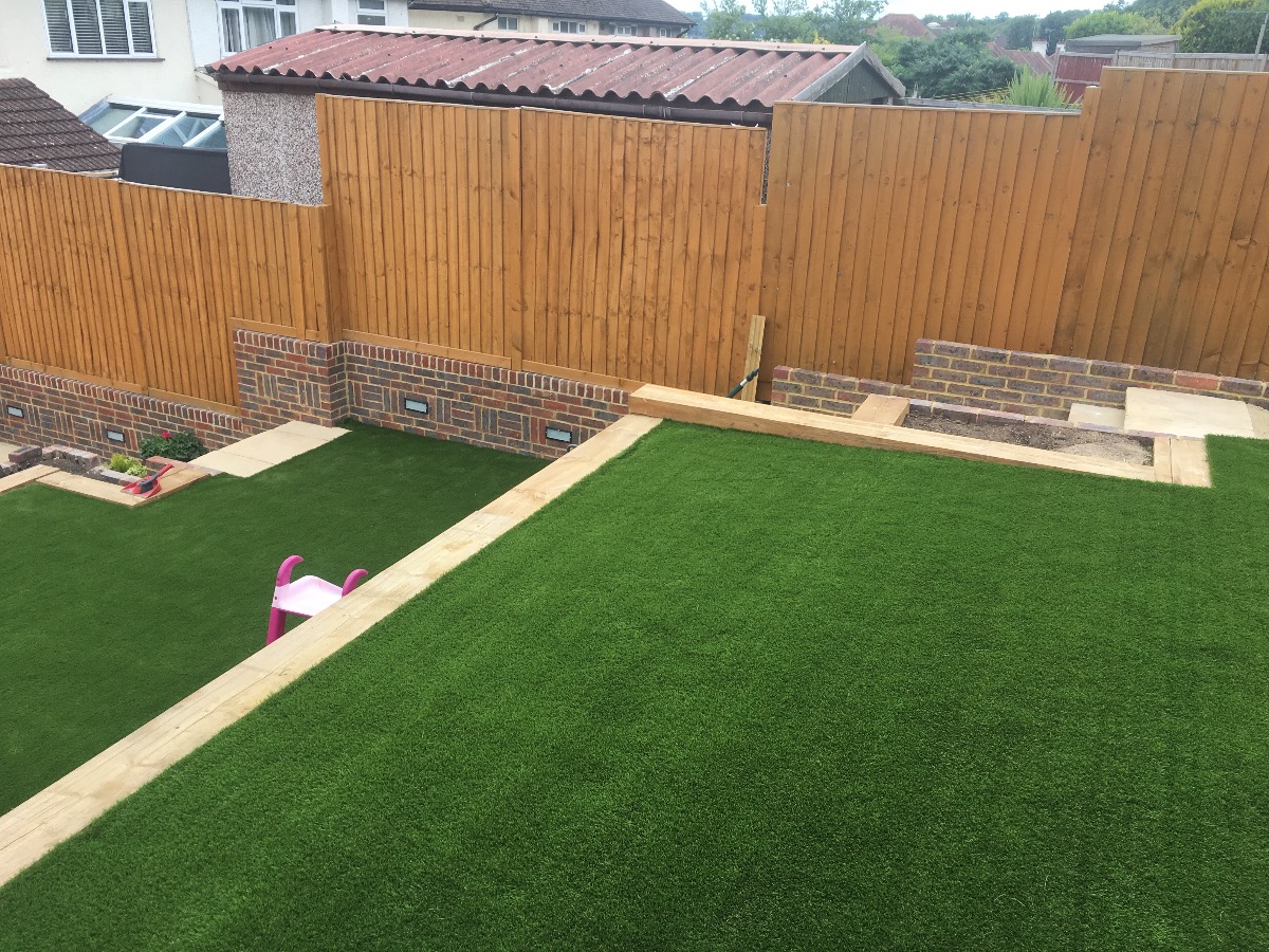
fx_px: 1063
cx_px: 634
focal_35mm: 29
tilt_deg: -21.3
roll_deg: -1.7
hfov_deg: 61.7
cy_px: 476
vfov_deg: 48.2
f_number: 2.2
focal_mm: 4.15
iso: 25
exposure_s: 1/370
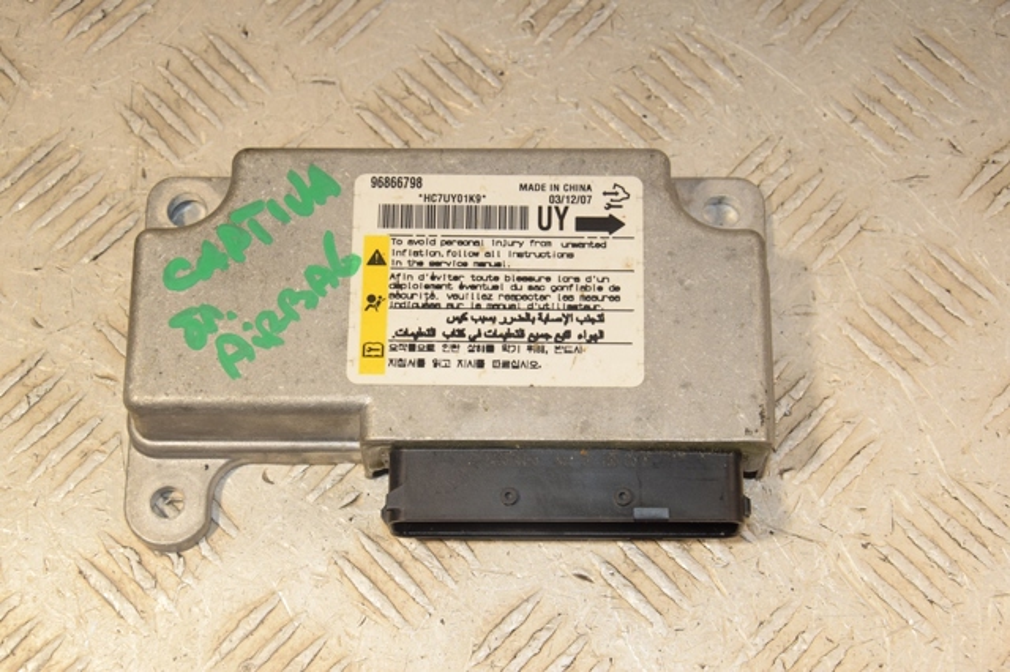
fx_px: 2019
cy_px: 336
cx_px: 505
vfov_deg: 18.9
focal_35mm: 72
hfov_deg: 28.1
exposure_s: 1/200
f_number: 8
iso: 800
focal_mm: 48
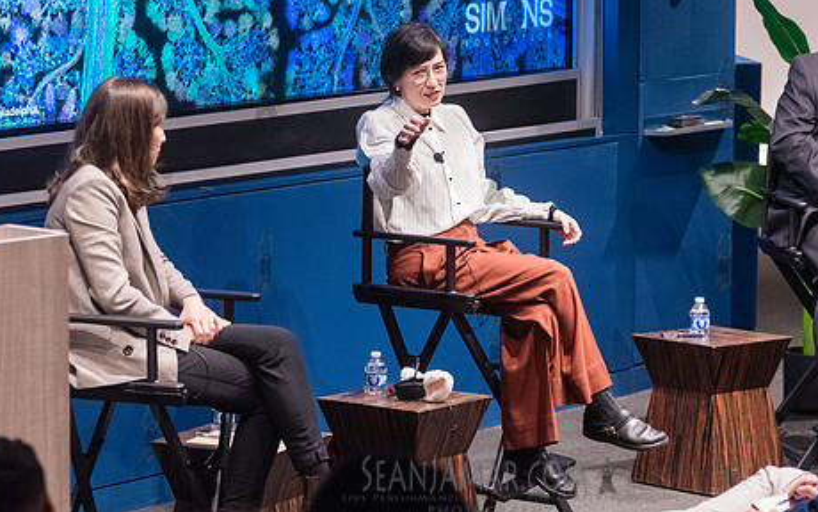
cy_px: 127
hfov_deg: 13.1
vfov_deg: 8.2
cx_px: 423
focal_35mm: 160
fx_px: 3569
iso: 6400
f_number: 4
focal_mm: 105
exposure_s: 1/160
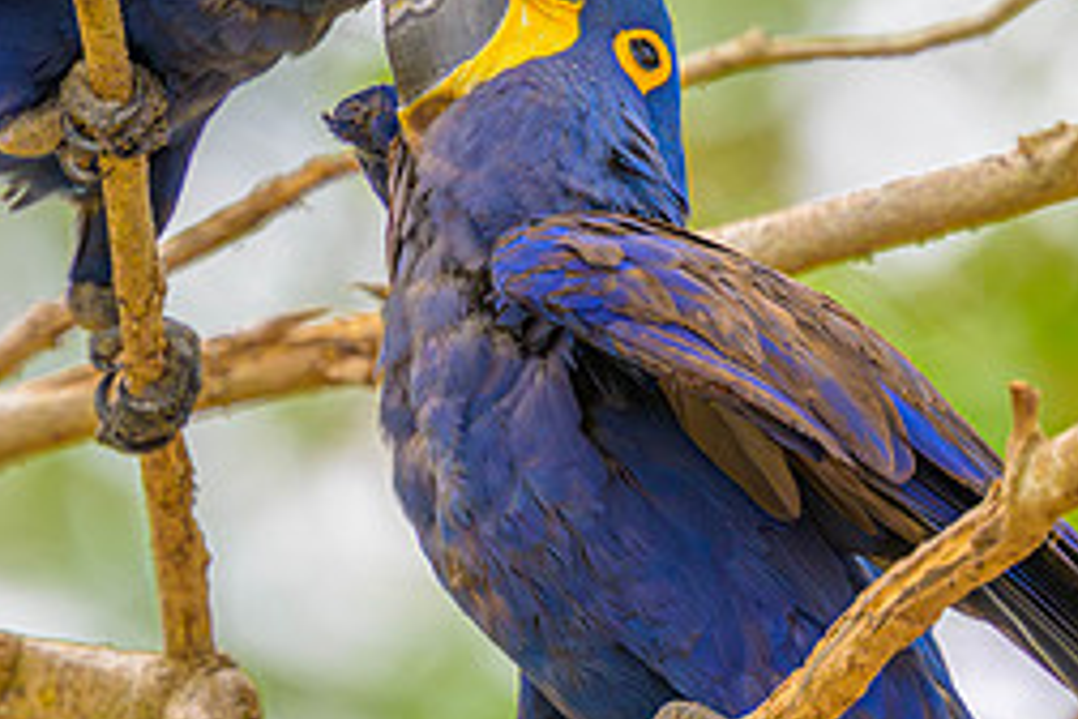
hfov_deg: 1.5
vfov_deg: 1.0
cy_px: 98
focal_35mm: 1375
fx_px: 41170
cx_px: 147
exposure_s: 1/3200
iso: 900
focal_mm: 400
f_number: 2.8
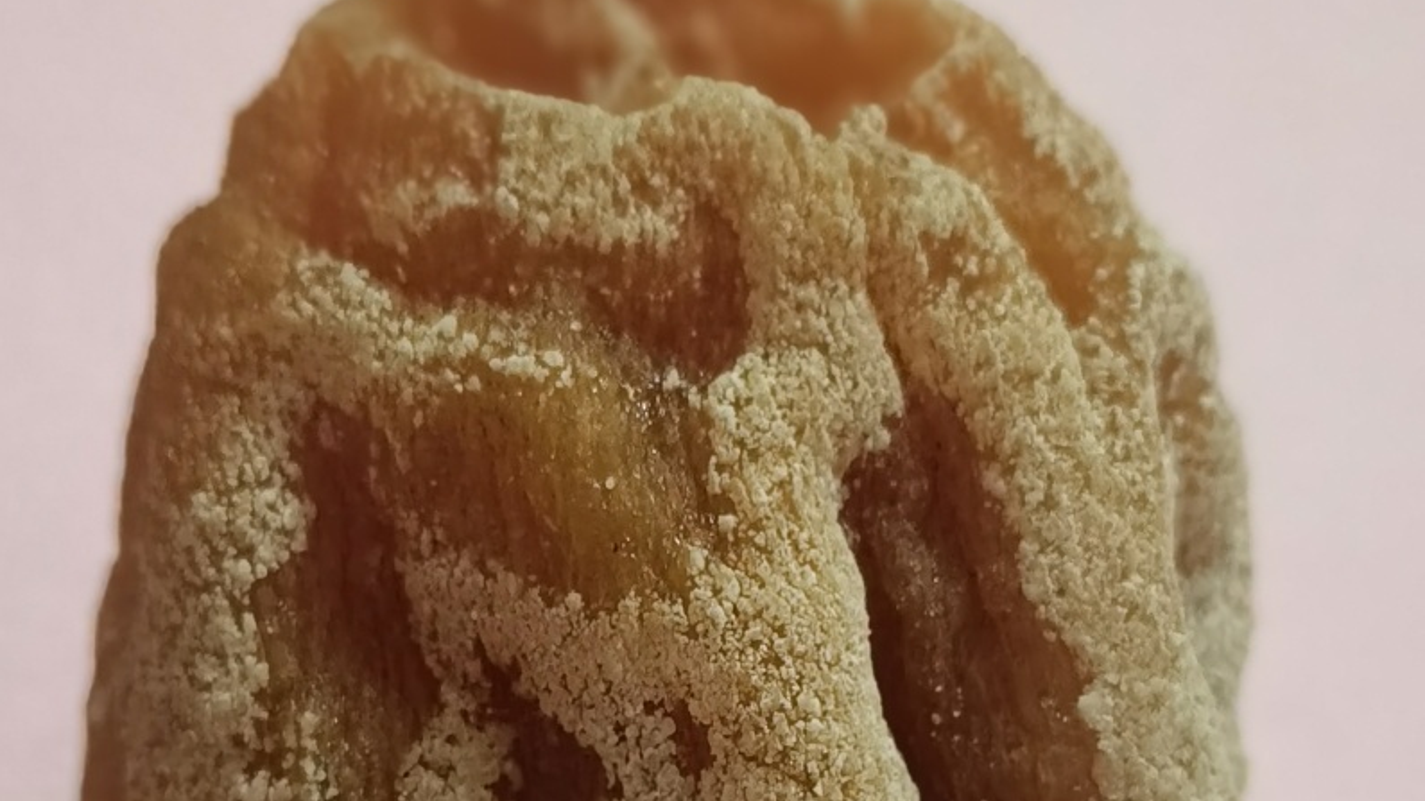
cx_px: 710
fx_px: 2985
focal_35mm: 79
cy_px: 732
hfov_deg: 26.9
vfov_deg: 15.1
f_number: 4
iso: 640
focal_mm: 5.58
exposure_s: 1/17.1
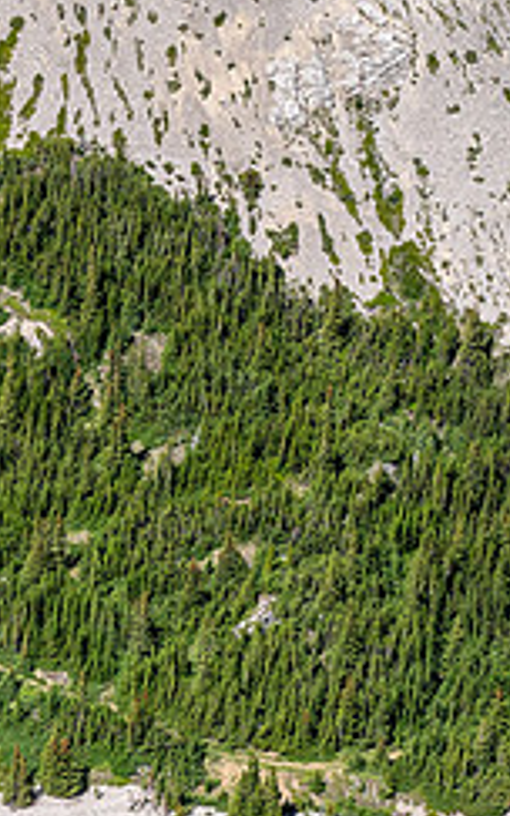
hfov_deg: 8.1
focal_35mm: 162
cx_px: 117
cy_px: 569
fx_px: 3601
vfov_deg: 12.9
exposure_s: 1/200
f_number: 8
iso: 200
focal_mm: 32
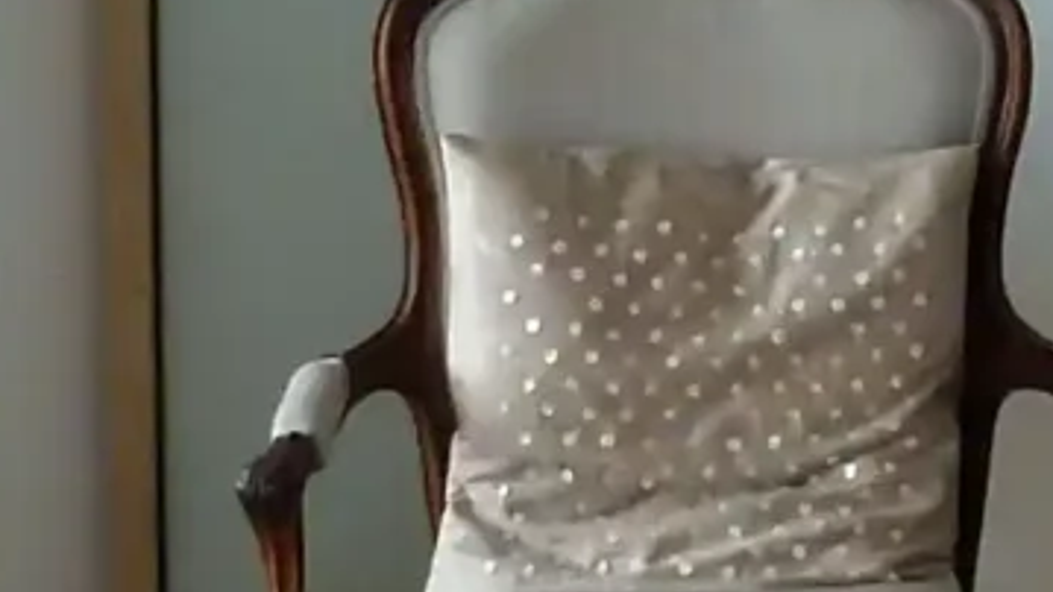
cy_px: -390
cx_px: 1038
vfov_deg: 6.2
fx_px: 5417
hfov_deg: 11.0
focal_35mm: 194
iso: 160
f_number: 3.3
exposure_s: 1/30
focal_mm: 4.1
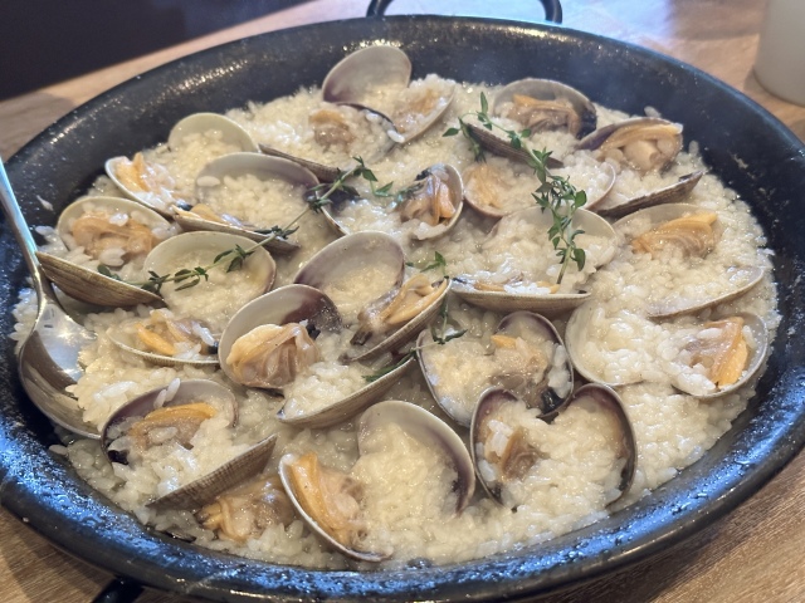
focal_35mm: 48
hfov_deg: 39.7
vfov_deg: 30.3
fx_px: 1116
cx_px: 402
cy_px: 302
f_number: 1.78
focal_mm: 6.86
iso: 400
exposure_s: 1/25
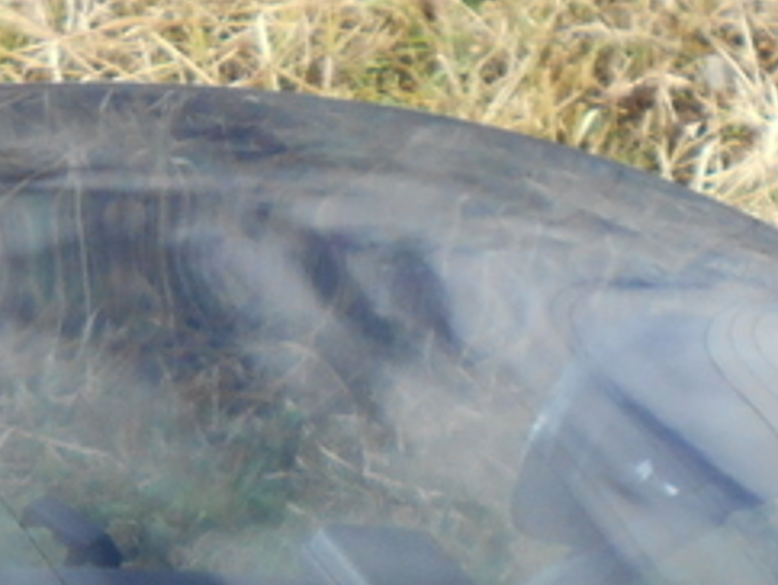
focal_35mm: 218
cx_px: 199
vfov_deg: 6.8
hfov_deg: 9.1
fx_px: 4904
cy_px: 775
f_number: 4.2
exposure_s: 1/250
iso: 180
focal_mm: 7.7
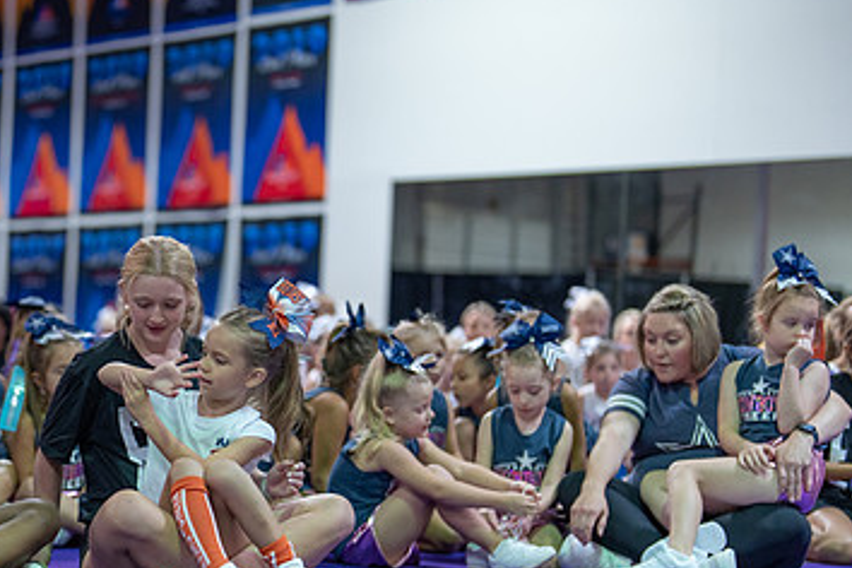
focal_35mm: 82
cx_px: 161
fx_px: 1941
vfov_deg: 16.6
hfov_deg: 24.3
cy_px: 372
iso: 640
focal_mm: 50
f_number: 1.2
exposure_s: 1/400
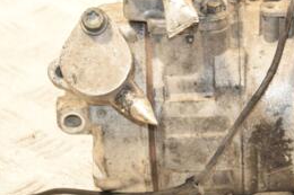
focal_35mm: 180
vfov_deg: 7.6
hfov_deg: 11.4
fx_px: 1469
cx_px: 248
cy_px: 92
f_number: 5.6
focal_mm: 52
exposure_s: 1/160
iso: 1600
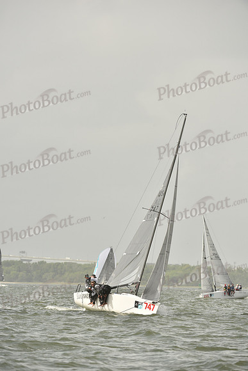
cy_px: 186
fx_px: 2995
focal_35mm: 290
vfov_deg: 7.1
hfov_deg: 4.7
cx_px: 124
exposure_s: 1/1250
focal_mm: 290
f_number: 7.1
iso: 320
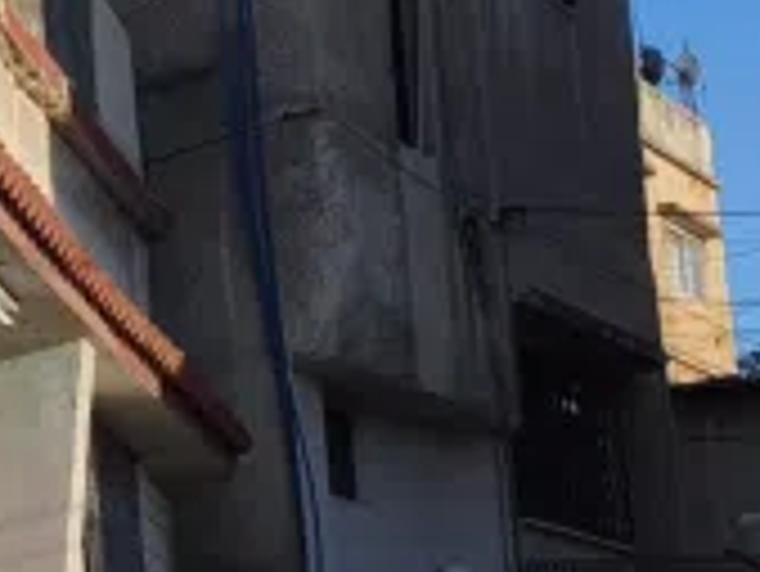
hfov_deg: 13.0
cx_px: -535
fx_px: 3054
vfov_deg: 10.5
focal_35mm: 139
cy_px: 680
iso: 50
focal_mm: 6.06
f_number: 1.7
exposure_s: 1/740
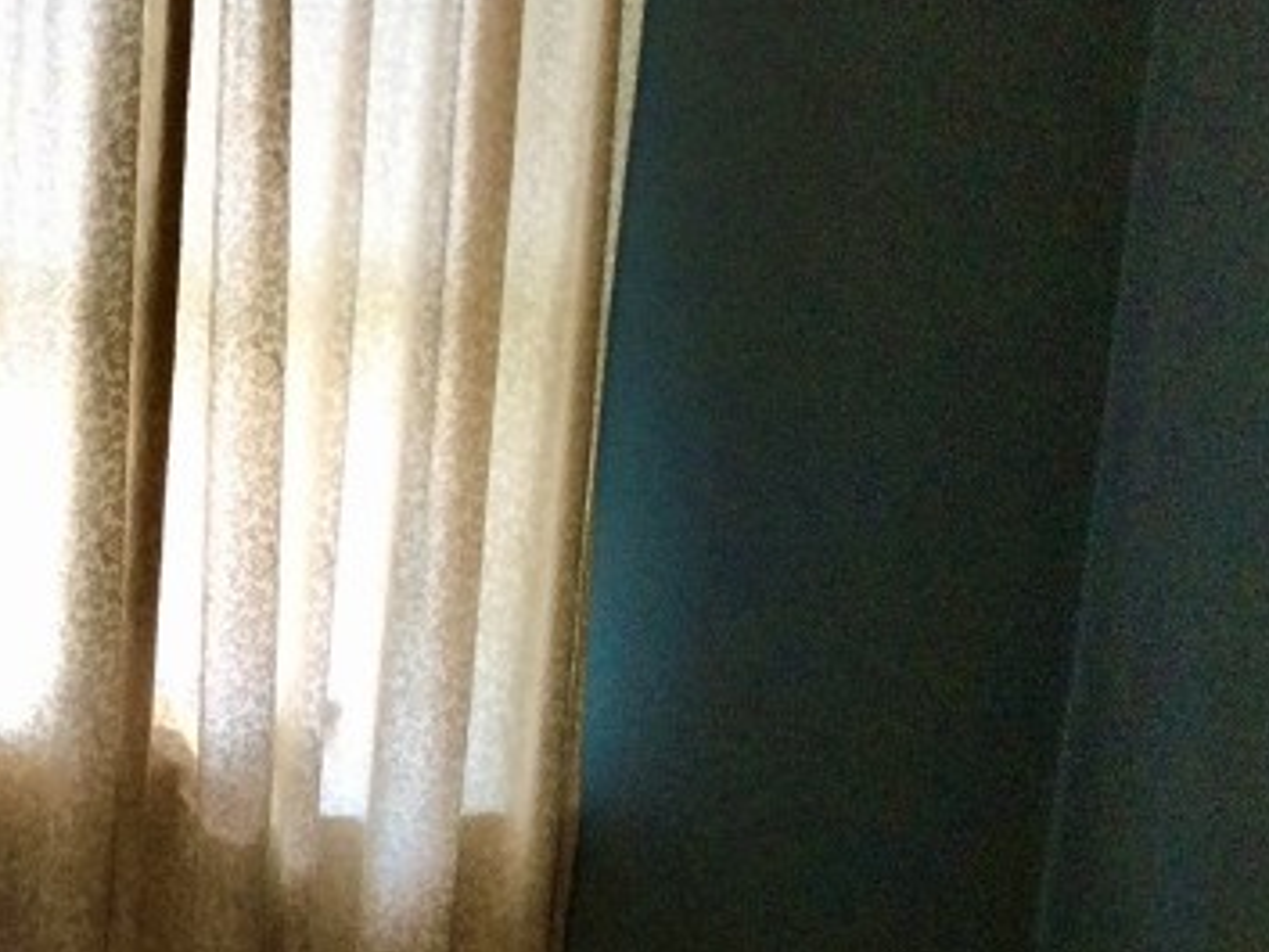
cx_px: -270
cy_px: 1081
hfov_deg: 20.3
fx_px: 3300
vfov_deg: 15.9
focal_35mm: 90
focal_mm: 3.3
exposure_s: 1/40
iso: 25
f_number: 2.4
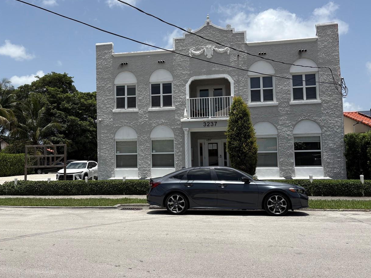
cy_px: 125
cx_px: 146
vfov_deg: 41.7
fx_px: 364
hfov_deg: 53.5
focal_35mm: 34
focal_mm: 5.96
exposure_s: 1/4950
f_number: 1.6
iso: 50
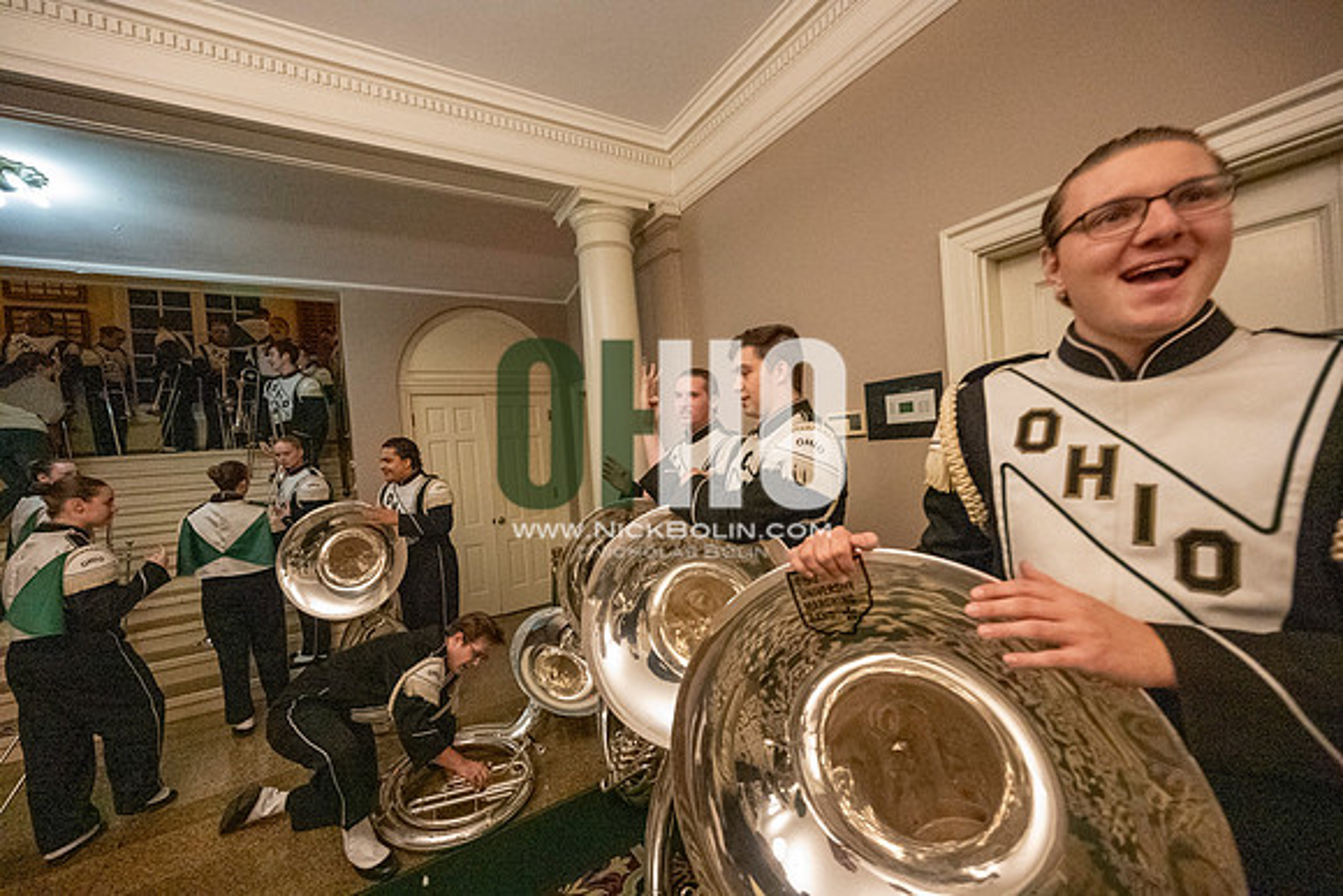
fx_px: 522
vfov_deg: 81.2
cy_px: 448
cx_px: 672
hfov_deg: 104.2
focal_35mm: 14
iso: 16000
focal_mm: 14
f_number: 4.5
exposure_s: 1/250
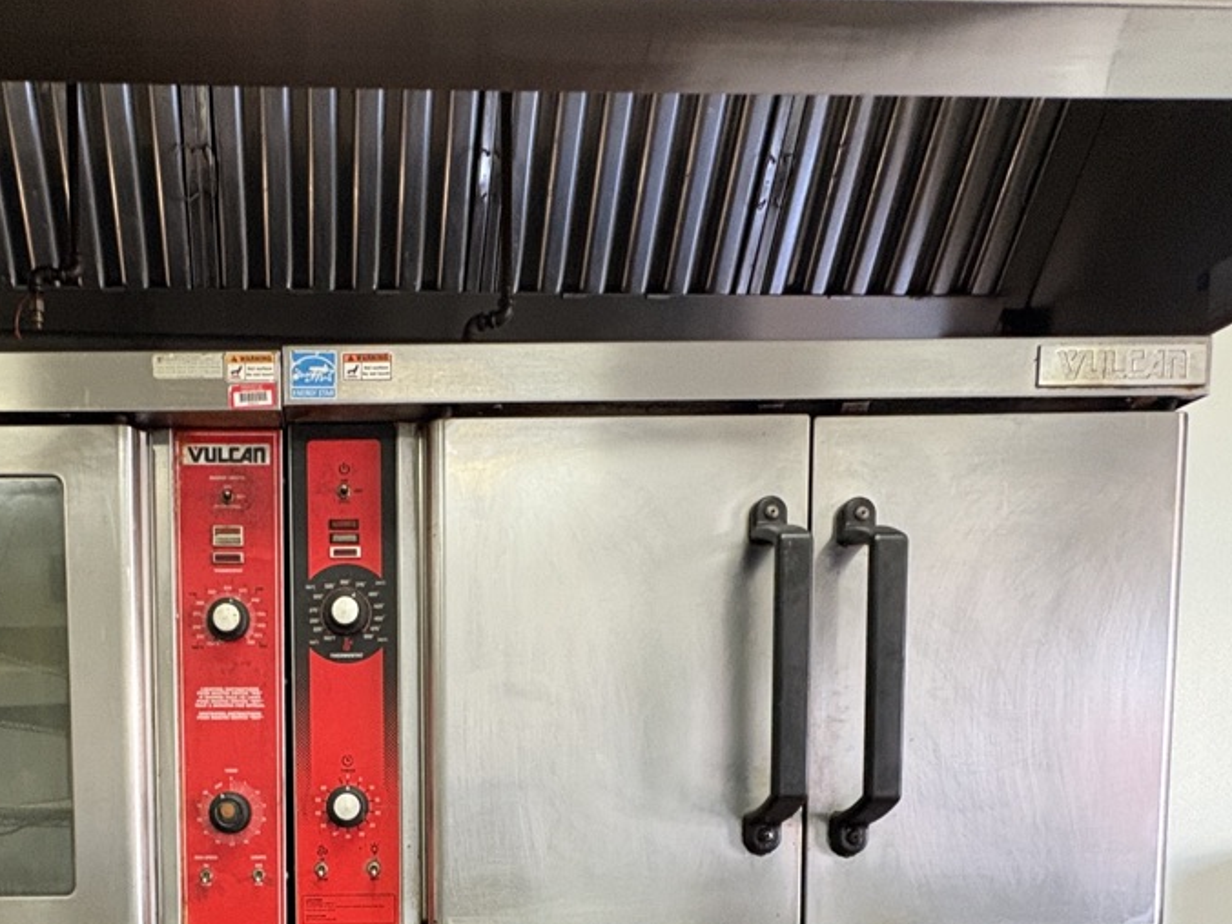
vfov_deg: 42.7
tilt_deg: -4.6
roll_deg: +0.2
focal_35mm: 29
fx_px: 1032
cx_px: 363
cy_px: 888
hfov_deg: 59.5
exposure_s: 1/60
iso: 320
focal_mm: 2.22
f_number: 2.2
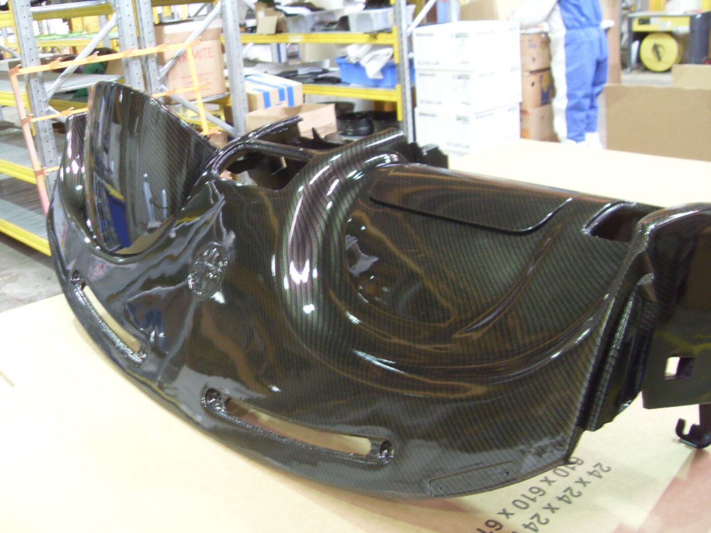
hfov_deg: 52.6
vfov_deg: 40.7
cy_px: 266
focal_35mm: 35
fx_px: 719
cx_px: 356
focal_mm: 6.3
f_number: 2.8
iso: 200
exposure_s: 1/8
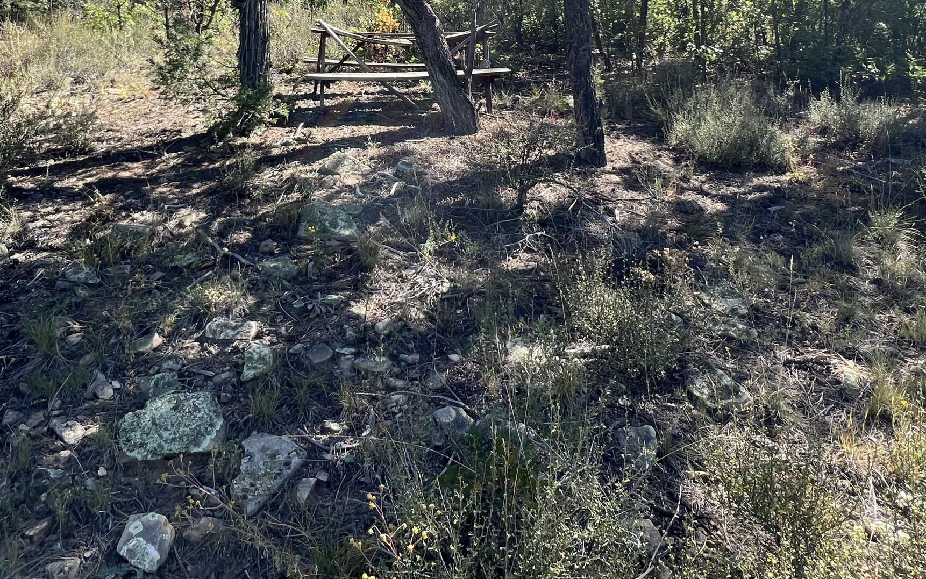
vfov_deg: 46.3
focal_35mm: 24
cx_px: 432
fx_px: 606
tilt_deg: +1.3
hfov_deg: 74.7
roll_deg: -0.8
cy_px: 61
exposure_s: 1/256
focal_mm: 1.57
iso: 32
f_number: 1.8
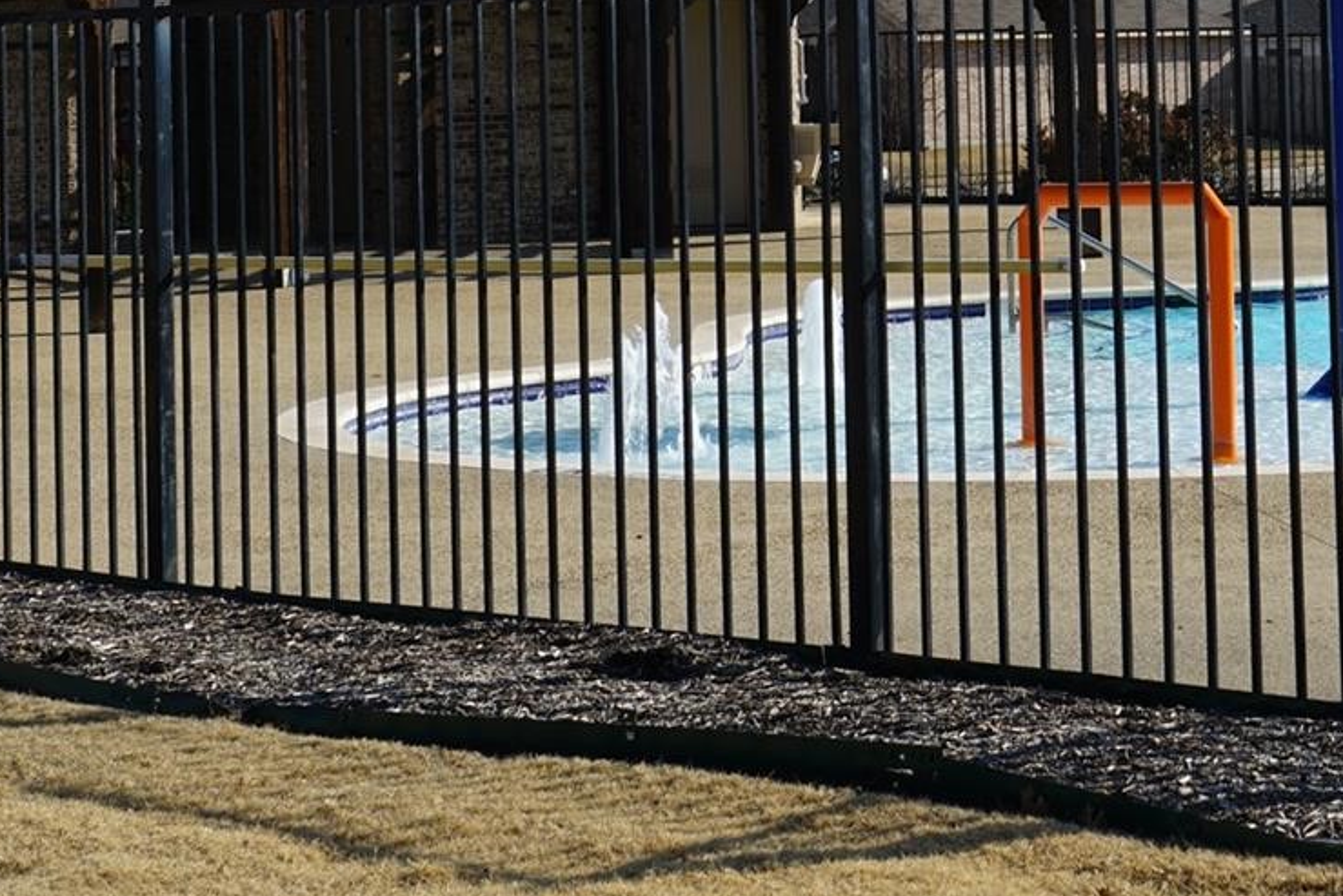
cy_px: -45
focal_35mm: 97
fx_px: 3619
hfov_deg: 21.0
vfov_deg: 13.9
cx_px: 860
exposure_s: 1/125
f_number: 14
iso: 100
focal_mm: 35
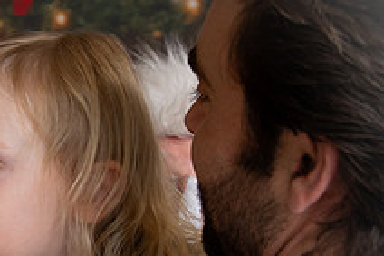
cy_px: 144
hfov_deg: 12.5
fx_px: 1716
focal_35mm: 161
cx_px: -79
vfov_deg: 8.5
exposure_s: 1/200
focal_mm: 46
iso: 1000
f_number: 5
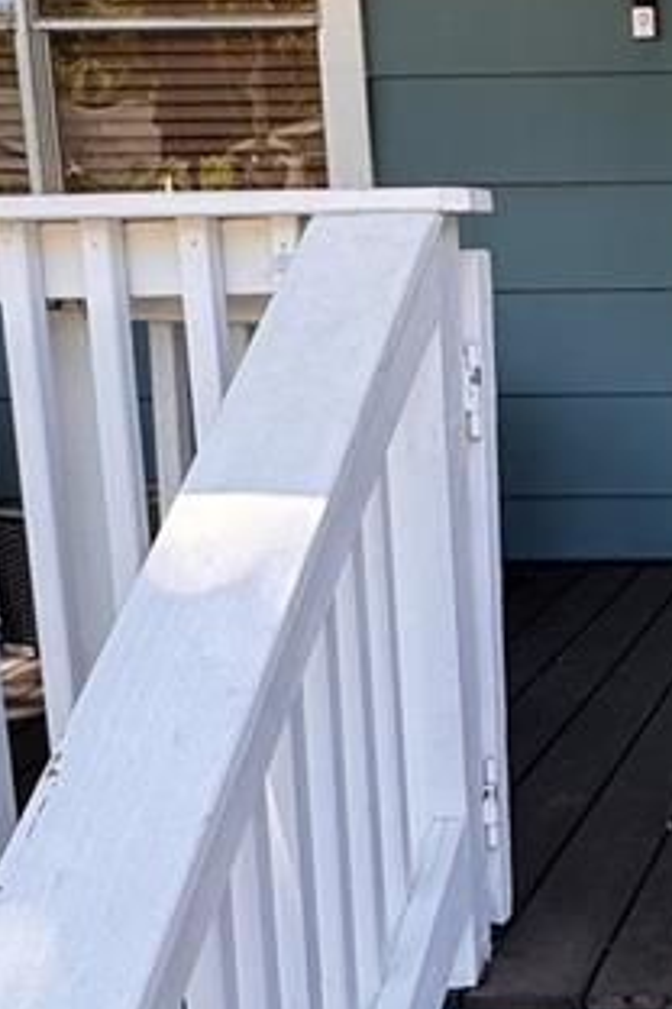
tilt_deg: -9.5
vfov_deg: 35.6
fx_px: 1568
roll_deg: +0.7
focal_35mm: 56
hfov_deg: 21.3
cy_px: 501
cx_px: 930
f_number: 2.2
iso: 40
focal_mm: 2.22
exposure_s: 1/151
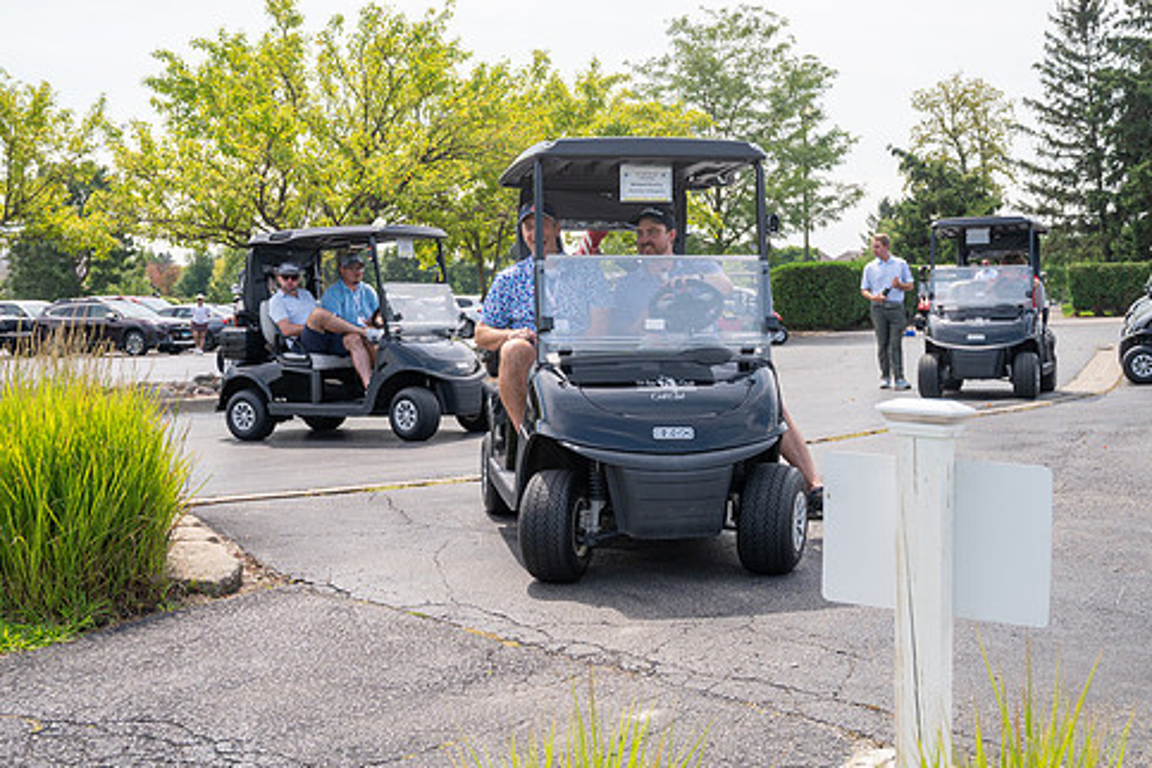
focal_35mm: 42
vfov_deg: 31.9
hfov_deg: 46.4
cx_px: 615
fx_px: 1344
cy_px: 377
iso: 250
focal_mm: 35
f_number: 5
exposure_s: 1/1250
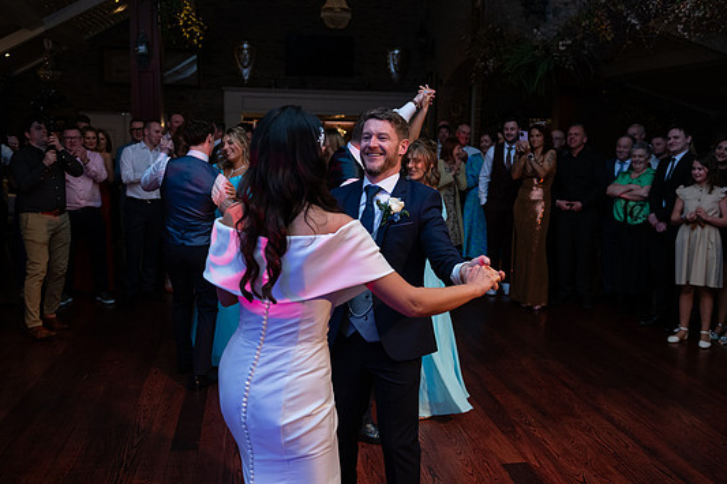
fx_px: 747
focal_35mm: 37
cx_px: 371
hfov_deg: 51.9
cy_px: 239
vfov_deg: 35.9
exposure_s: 1/160
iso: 640
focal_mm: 34
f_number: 3.5
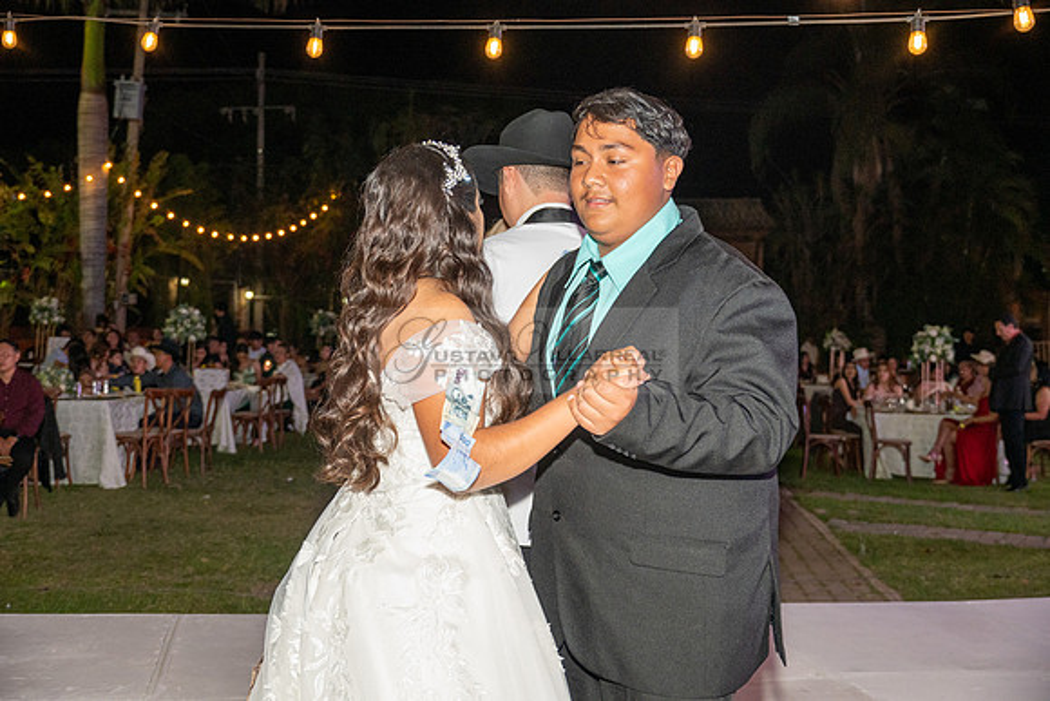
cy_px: 350
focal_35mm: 44
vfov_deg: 30.5
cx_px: 525
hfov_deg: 44.5
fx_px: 1284
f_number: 5.3
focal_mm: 44
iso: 2000
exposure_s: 1/200
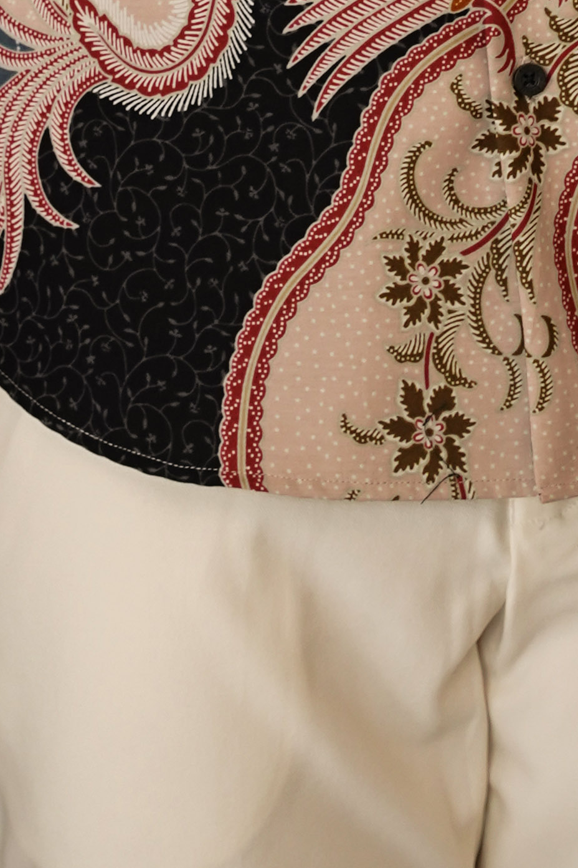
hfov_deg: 5.7
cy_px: -774
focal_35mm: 239
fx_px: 5759
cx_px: 285
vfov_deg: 8.3
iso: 1250
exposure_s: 1/125
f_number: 3.5
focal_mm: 55.5
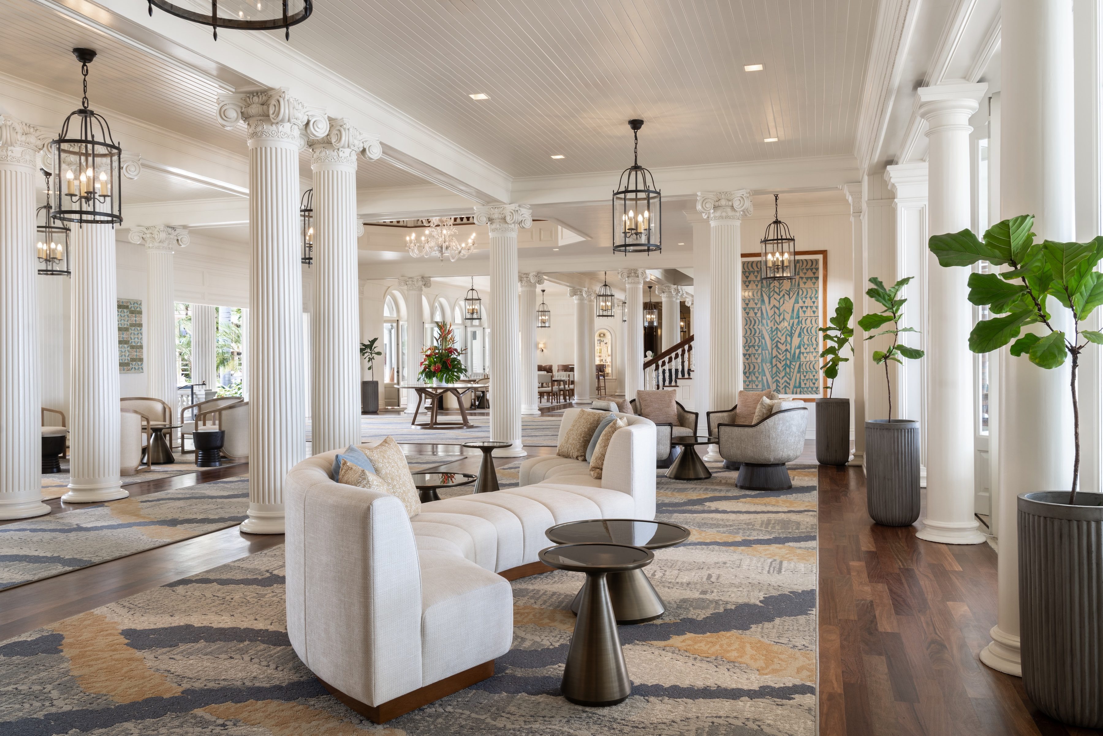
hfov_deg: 63.7
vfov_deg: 45.0
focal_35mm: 29
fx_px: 888
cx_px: 552
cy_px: 368
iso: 100
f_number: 11
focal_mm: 29
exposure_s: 1
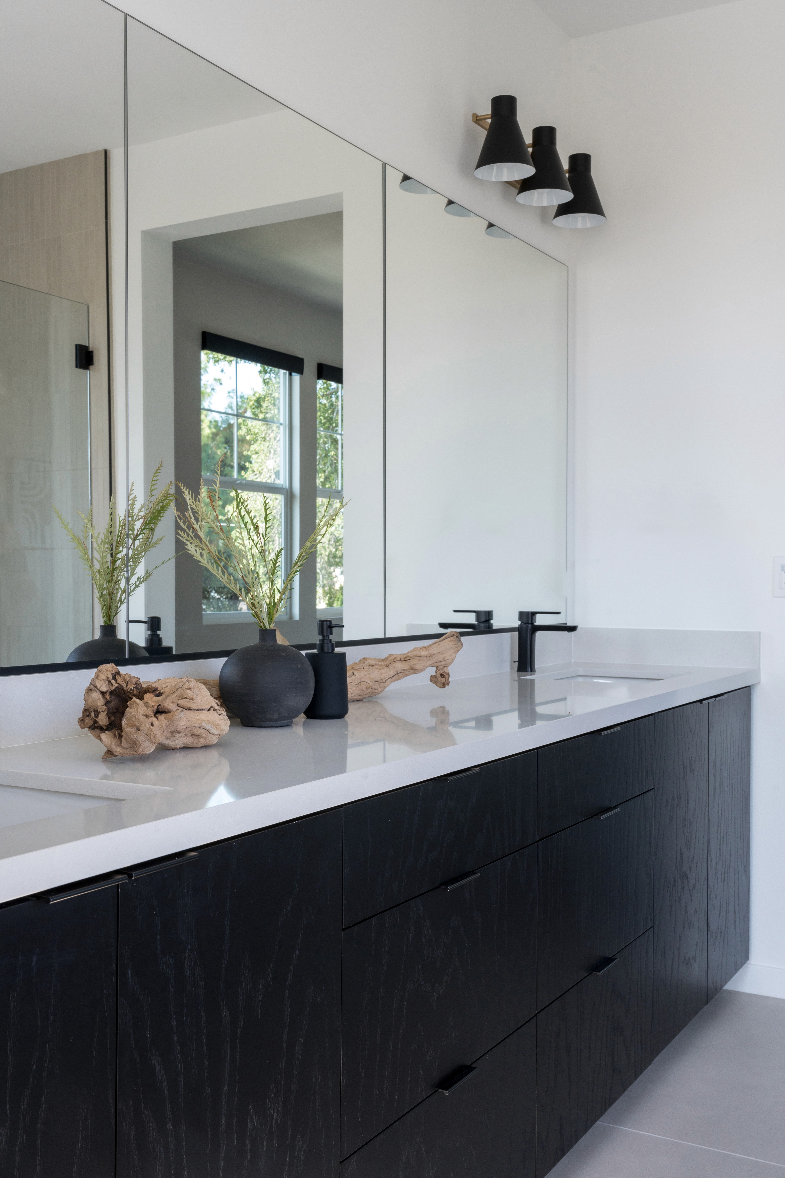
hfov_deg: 35.9
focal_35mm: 37
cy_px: 589
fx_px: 1210
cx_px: 392
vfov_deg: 51.9
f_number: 13
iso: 400
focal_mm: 37
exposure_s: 1/13
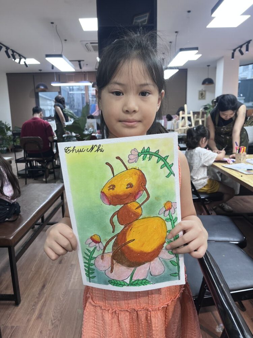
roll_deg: +1.1
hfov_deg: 53.1
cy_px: 169
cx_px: 126
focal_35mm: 26
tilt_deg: -10.2
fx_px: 253
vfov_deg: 67.3
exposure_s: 1/100
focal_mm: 5.1
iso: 64
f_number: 1.6
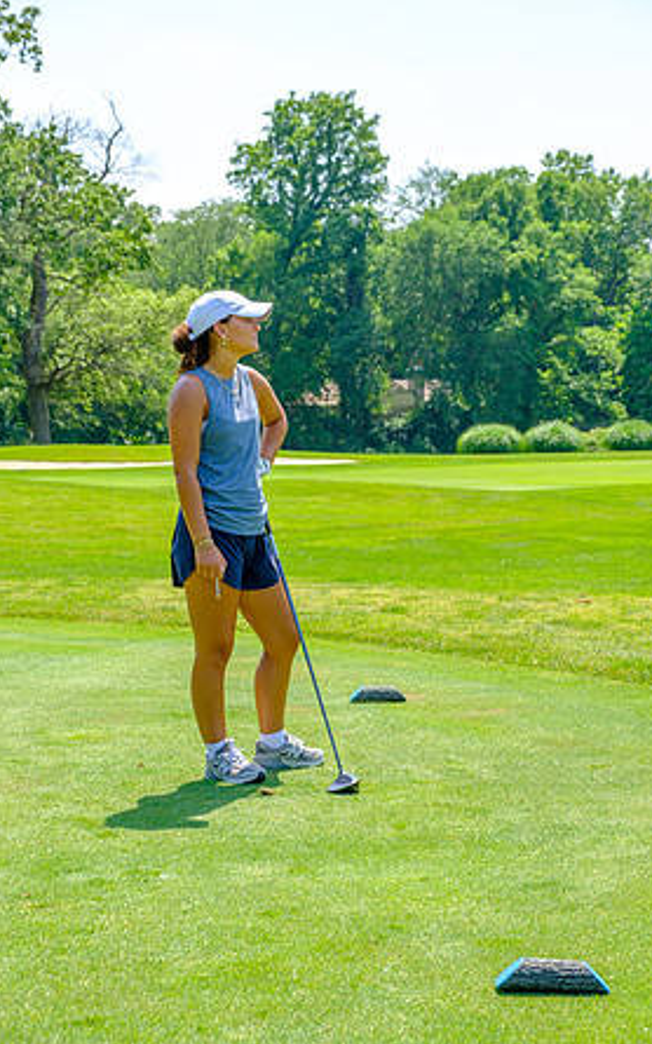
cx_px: 345
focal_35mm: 69
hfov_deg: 18.9
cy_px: 523
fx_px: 1962
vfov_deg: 29.8
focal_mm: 44.4
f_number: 5.6
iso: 200
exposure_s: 1/250
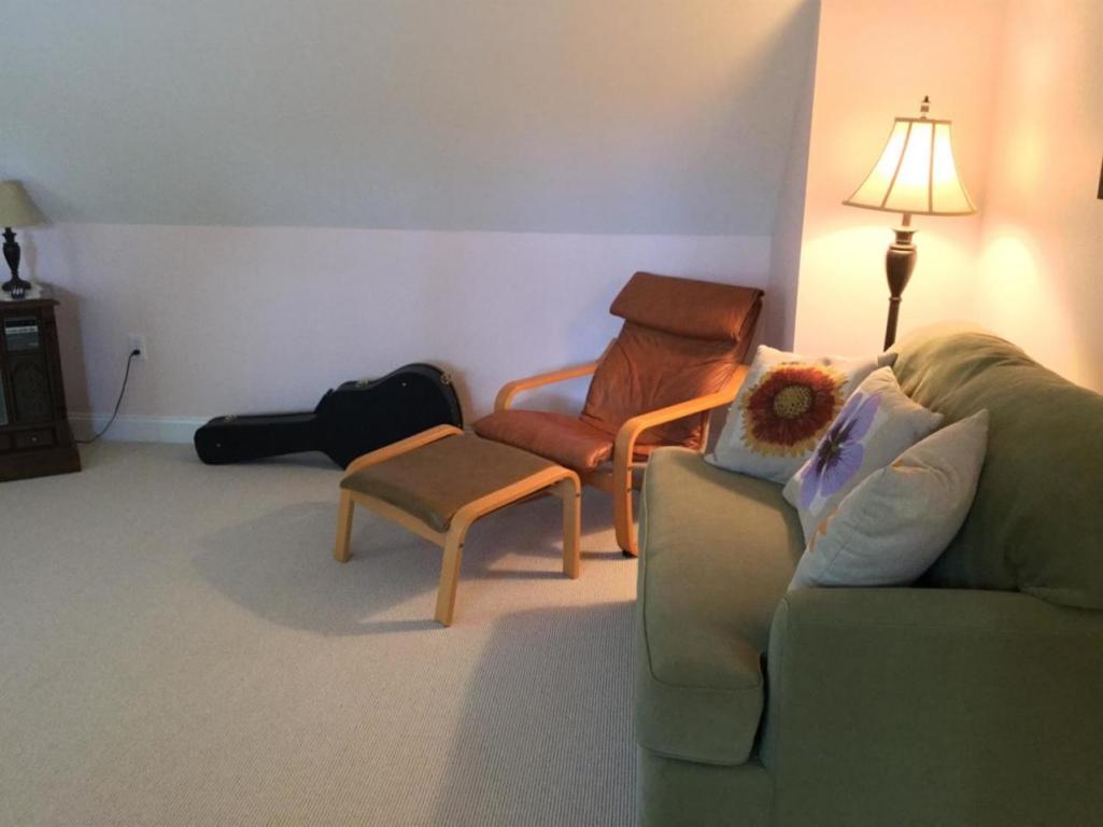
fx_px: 987
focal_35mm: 31
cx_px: 552
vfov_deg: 45.4
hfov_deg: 58.4
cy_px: 414
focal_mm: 3.3
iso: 200
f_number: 2.4
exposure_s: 1/20
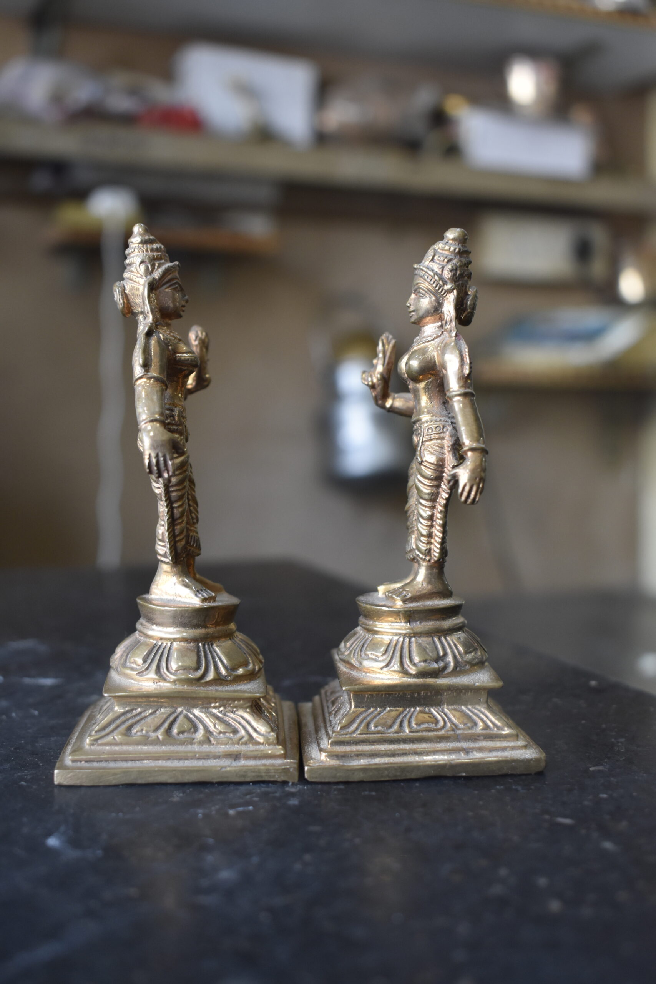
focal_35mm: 39
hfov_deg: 34.2
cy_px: 492
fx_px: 1066
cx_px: 328
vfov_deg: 49.6
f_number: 5
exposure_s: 1/60
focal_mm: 26
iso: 800
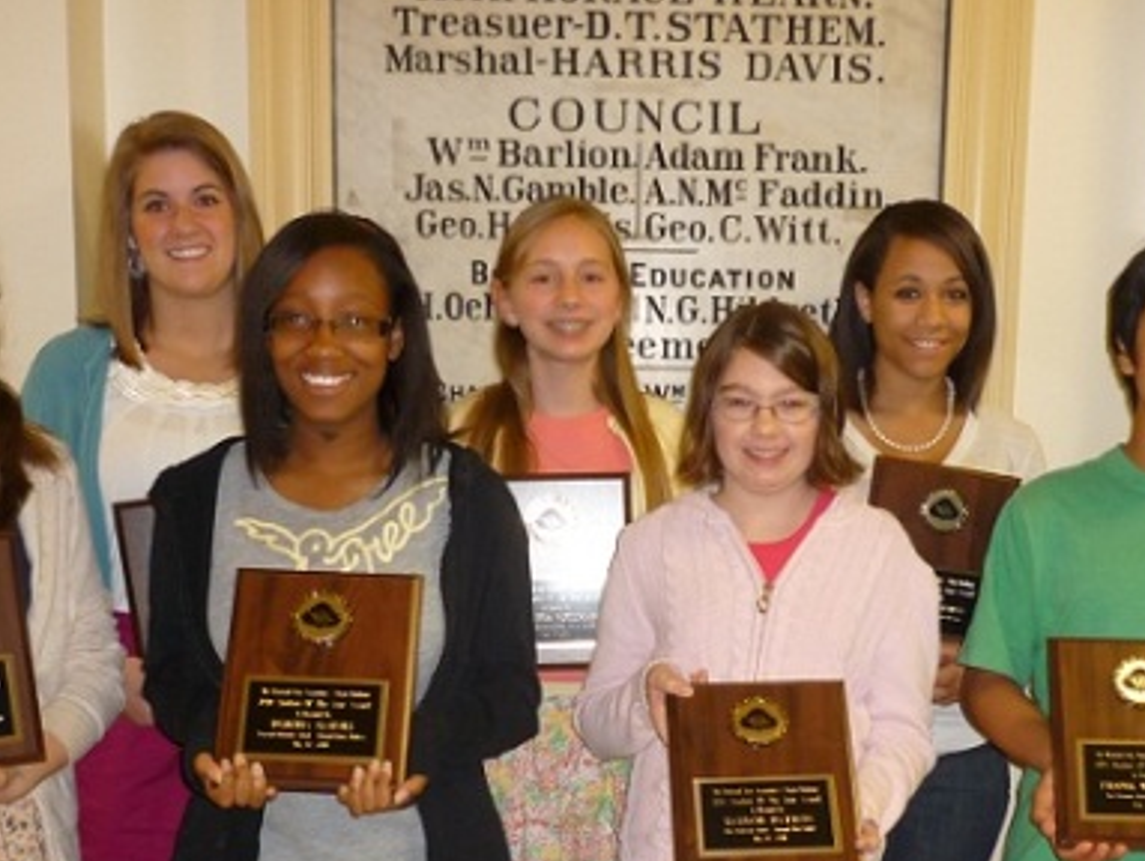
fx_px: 1854
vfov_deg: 25.6
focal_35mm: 56
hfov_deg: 34.3
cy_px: 723
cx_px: 661
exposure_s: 1/30
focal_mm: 5.5
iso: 200
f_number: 2.8
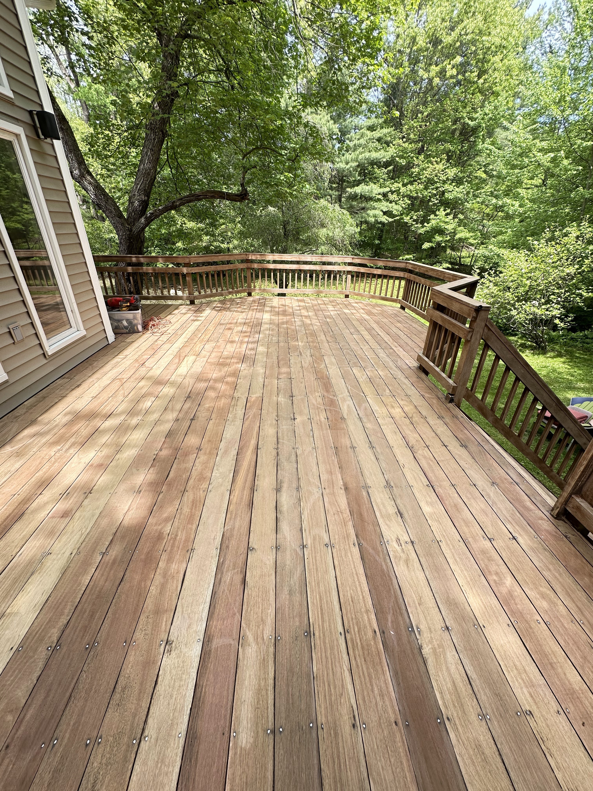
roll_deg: -2.3
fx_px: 320
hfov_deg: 85.7
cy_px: 396
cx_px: 296
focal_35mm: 14
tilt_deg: -27.4
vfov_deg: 102.1
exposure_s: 1/131
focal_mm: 2.22
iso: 40
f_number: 2.2
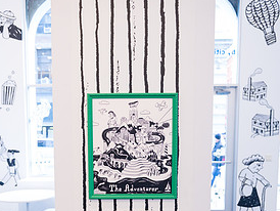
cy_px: 167
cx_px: 130
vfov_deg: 34.2
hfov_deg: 45.7
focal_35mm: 41
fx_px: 332
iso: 1600
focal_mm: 26
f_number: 3.5
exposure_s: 1/200
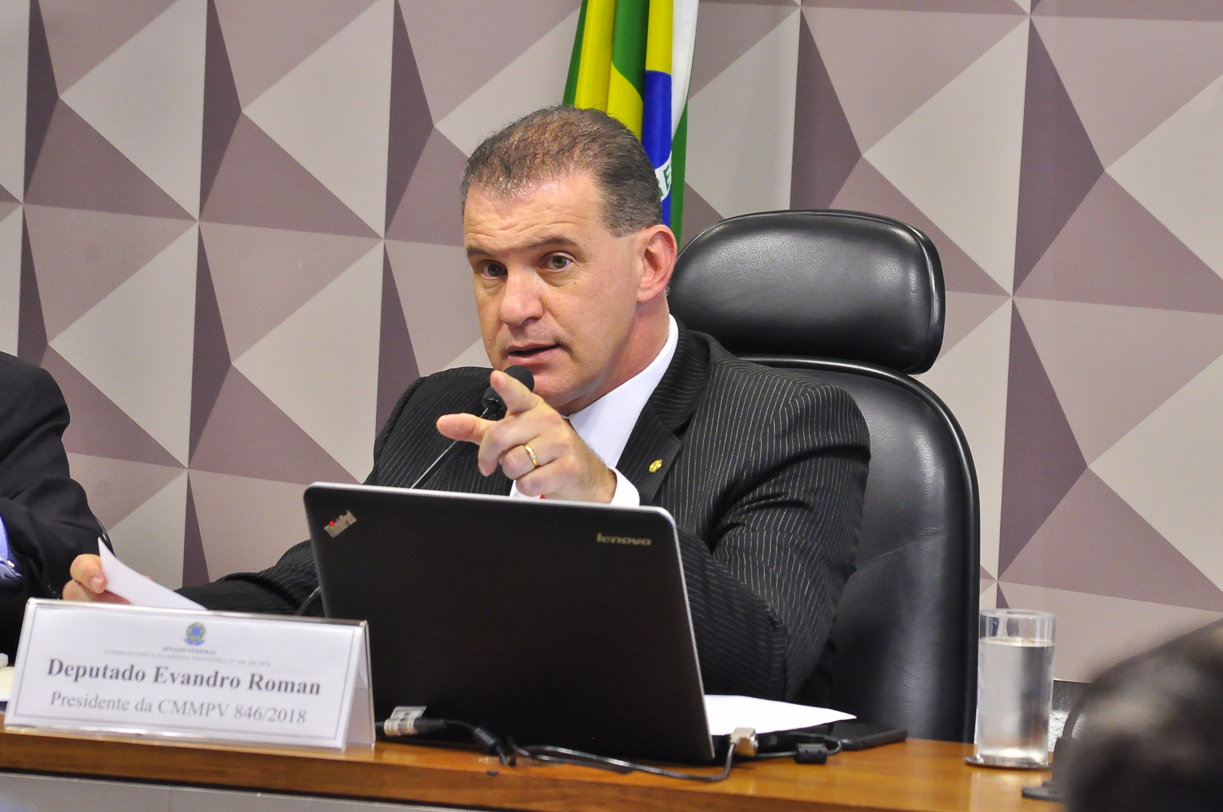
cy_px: 406
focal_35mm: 255
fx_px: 8652
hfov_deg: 8.1
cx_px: 612
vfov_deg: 5.4
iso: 2000
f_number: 9.5
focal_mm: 170
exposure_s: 1/45
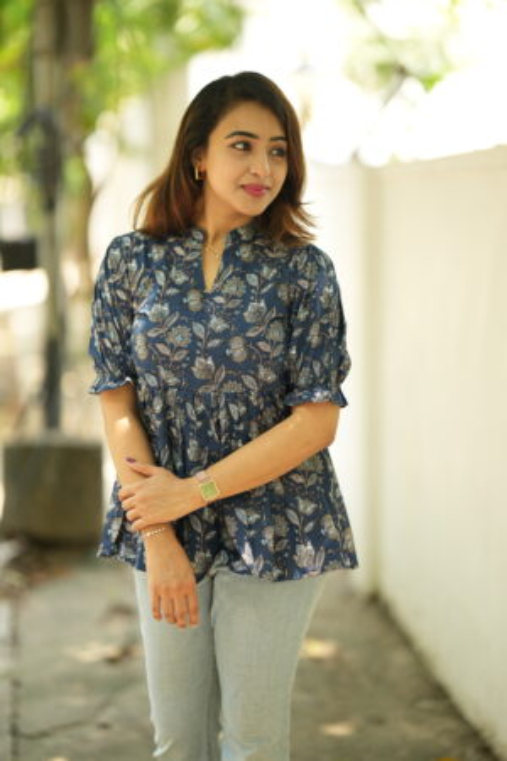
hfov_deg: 16.1
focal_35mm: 85
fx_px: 1795
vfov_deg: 23.9
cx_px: 254
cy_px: 380
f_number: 1.4
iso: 400
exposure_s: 1/800
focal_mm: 85
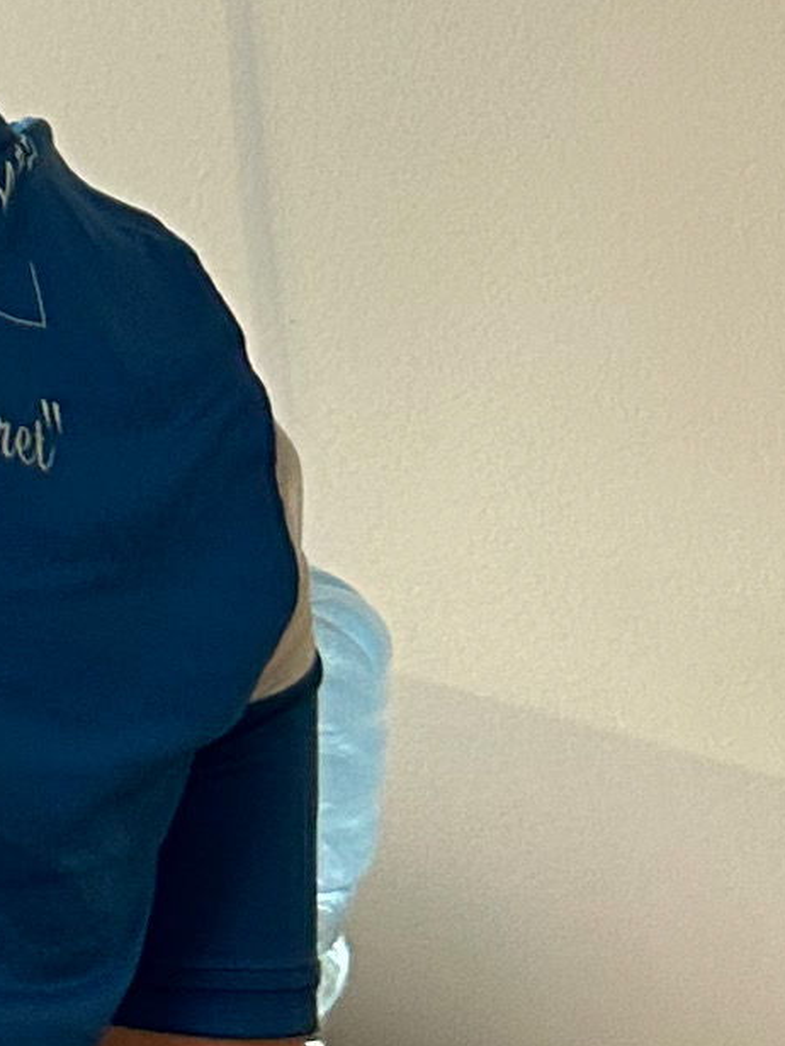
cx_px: -1531
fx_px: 4747
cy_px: -620
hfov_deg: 8.1
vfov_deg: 11.9
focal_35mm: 157
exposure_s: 1/100
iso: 125
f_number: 1.8
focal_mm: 6.86
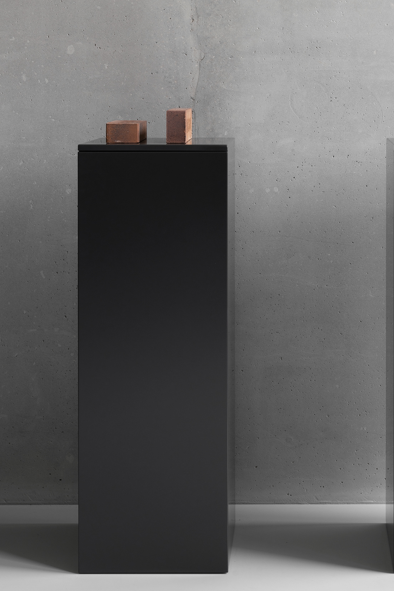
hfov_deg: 16.2
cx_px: 310
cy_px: 98
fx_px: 1379
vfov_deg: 23.7
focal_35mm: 84
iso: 100
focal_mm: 48
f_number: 11
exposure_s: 1/3.33
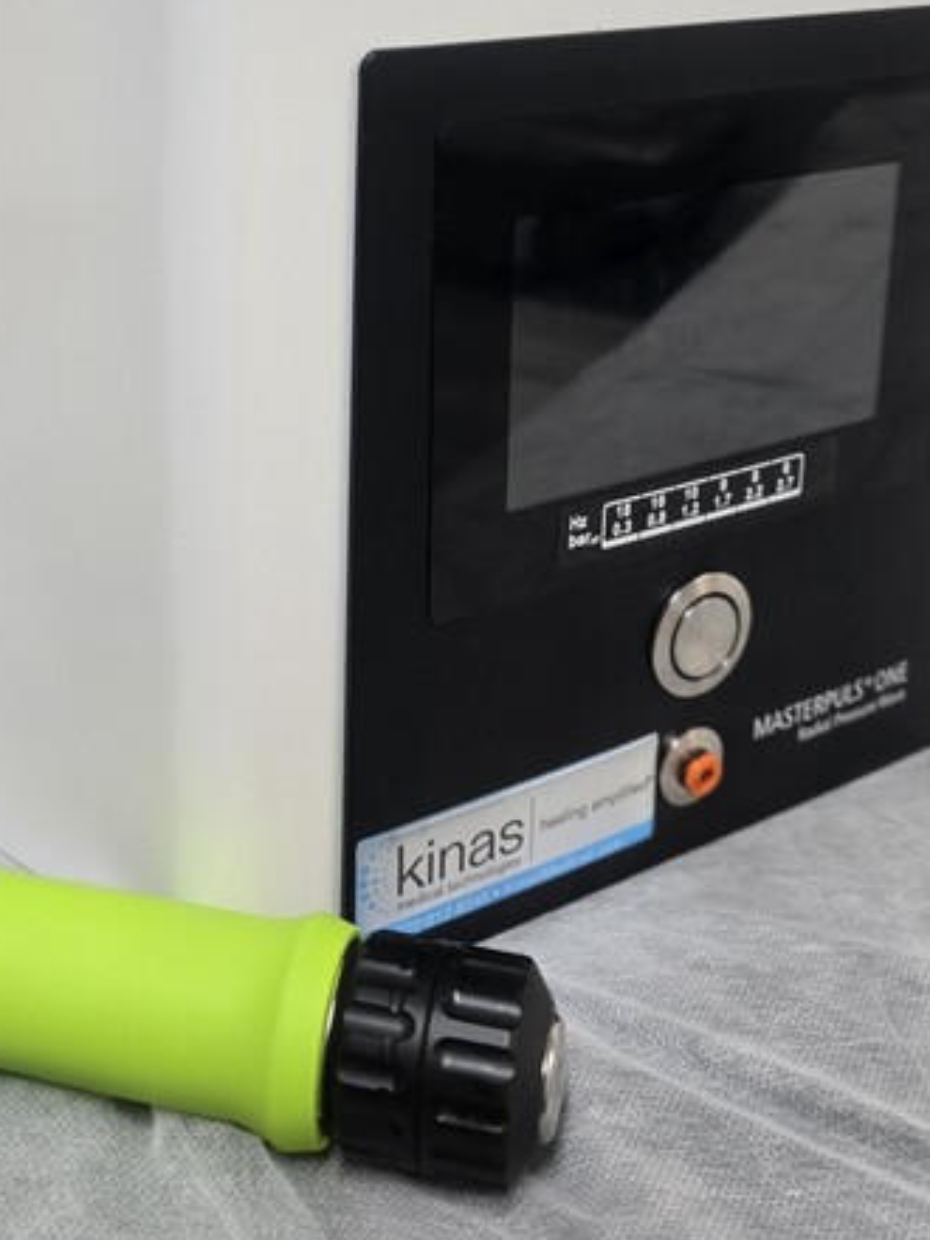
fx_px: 1469
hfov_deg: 34.9
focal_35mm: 41
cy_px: 256
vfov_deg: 43.7
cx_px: 338
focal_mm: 6.3
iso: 200
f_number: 1.7
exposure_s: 1/120
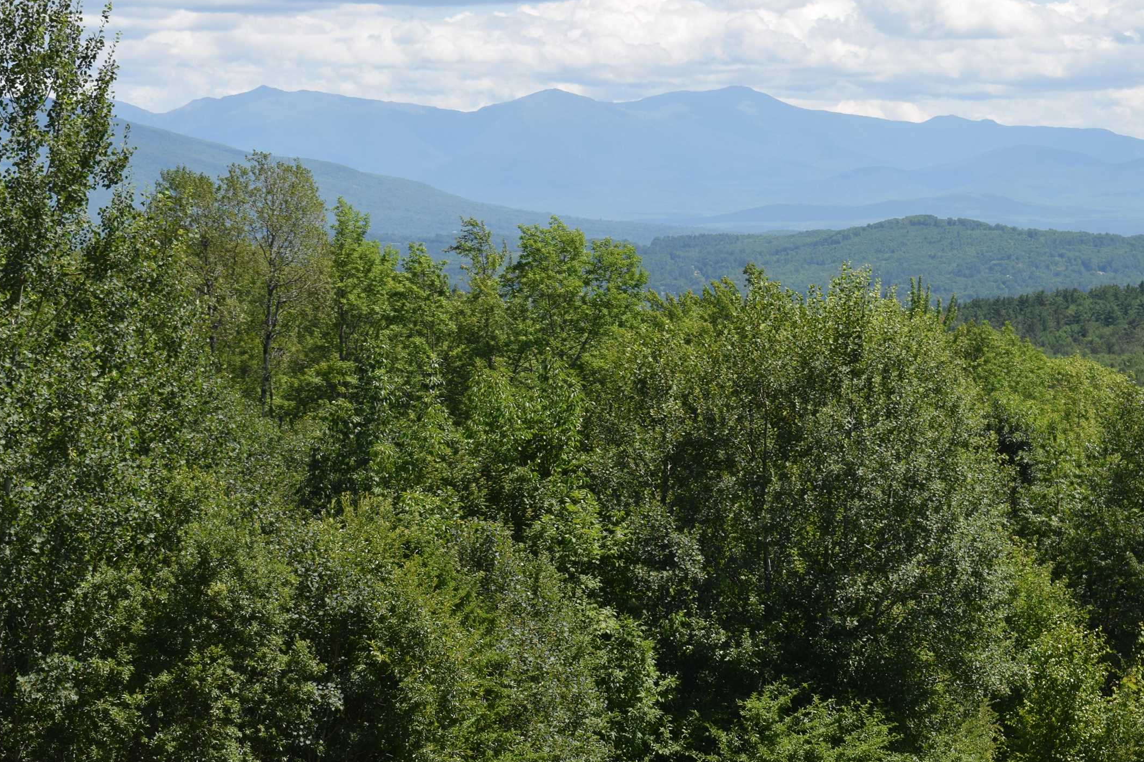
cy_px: 284
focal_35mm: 120
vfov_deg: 11.4
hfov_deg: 17.1
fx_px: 3804
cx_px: 608
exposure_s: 1/200
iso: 100
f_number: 10
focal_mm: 55
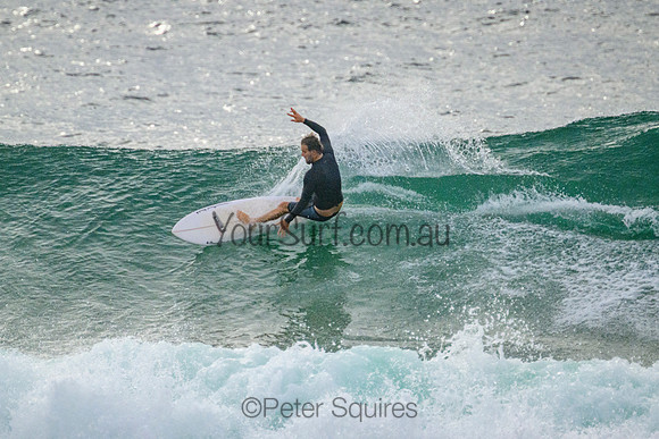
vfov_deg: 1.3
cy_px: 158
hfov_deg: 1.9
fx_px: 20134
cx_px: 359
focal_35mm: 1100
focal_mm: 800
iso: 1800
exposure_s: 1/2000
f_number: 11
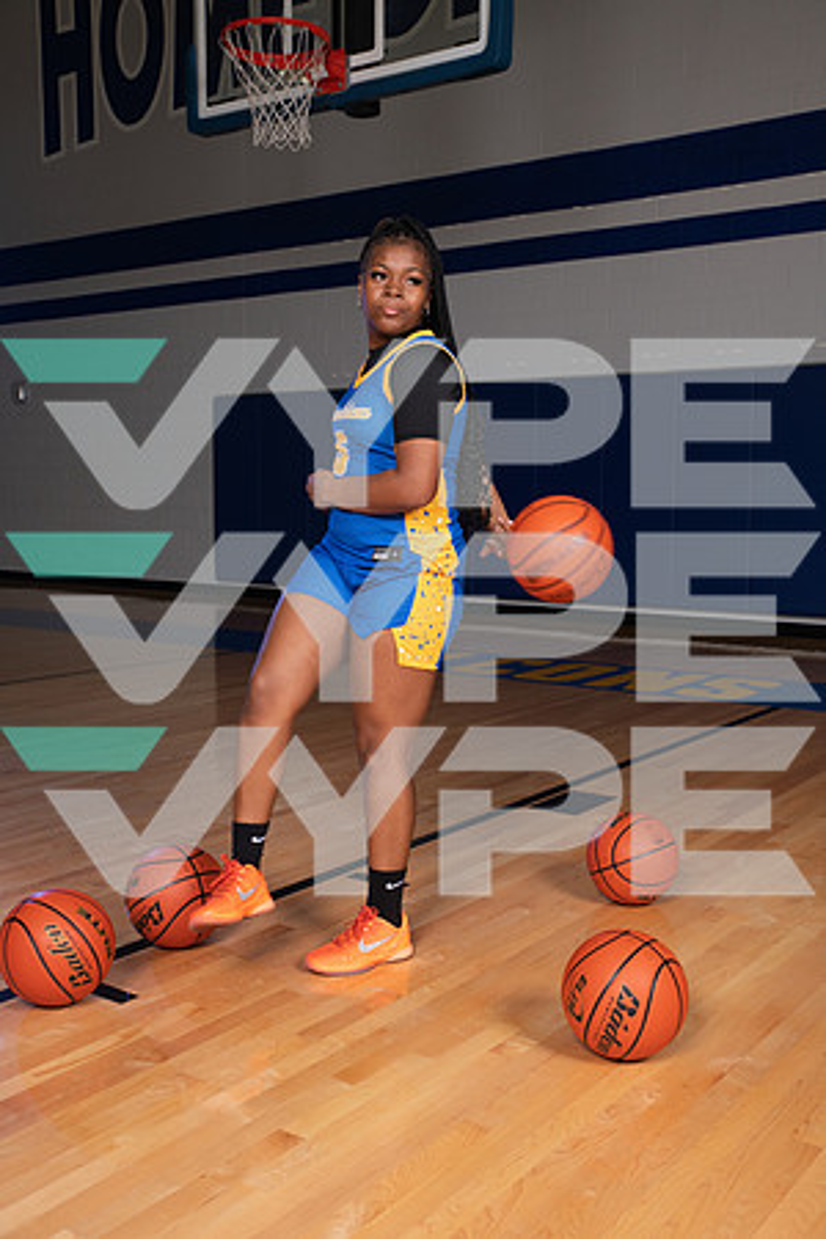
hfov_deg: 35.1
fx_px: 1308
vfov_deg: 50.7
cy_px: 620
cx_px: 413
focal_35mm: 38
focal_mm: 38
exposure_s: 1/320
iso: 500
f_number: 7.1
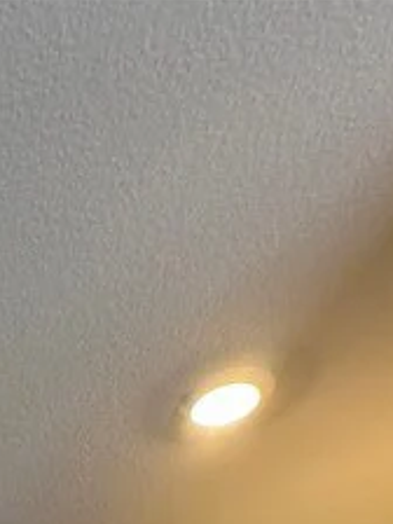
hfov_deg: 18.9
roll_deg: -0.2
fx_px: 969
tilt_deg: -9.6
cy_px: 1193
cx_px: -262
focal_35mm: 64
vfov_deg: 16.3
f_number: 2.2
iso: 200
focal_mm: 2.22
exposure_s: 1/60
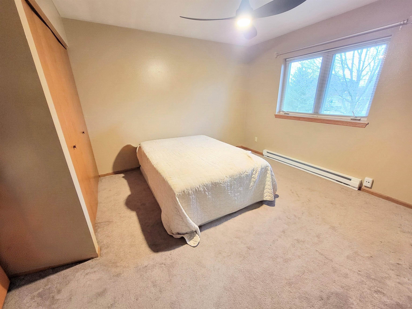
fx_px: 155
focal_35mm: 13
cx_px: 206
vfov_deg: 89.9
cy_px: 154
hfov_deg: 106.2
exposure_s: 1/24
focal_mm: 2.2
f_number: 2.2
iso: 640
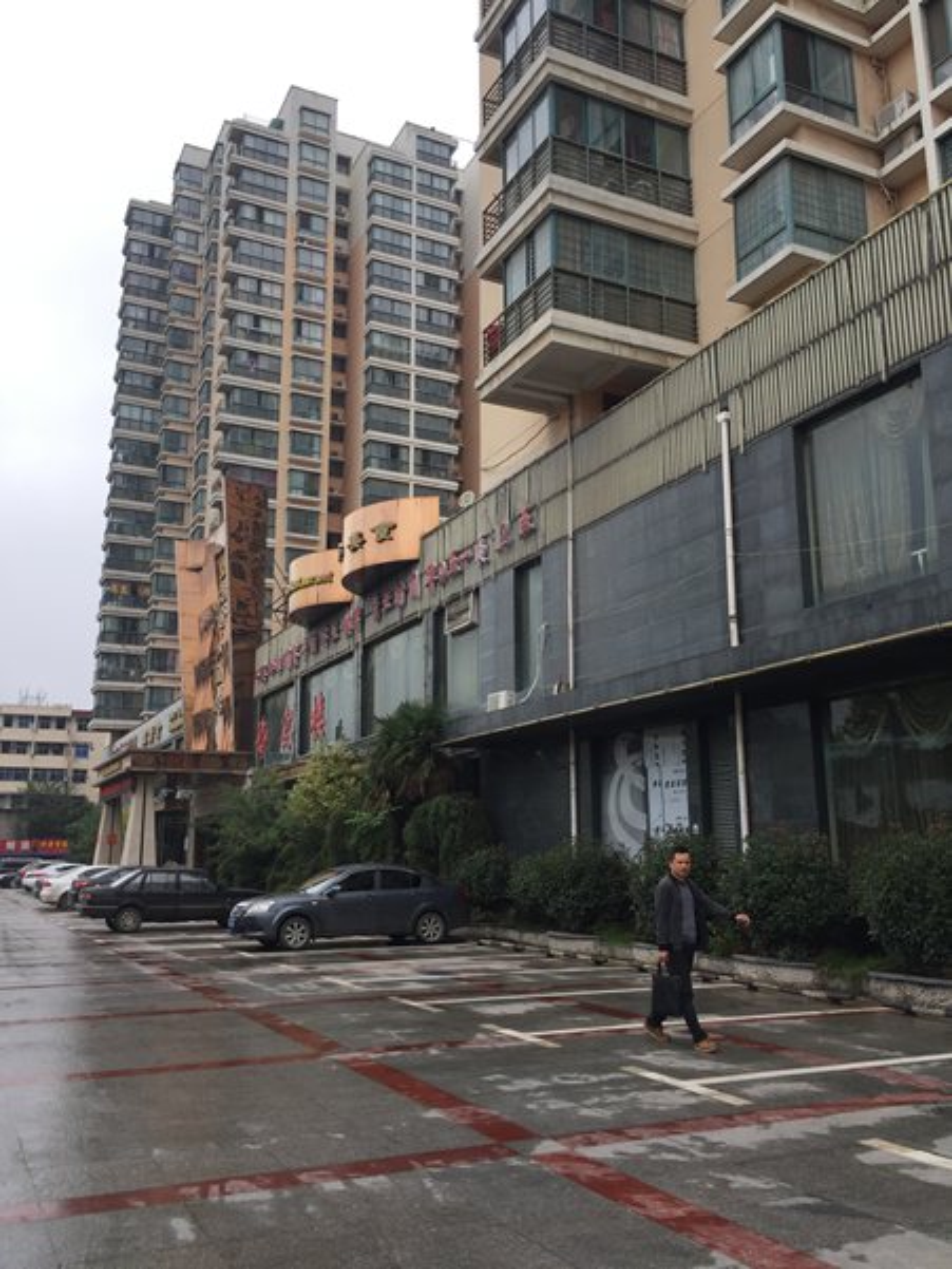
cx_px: 476
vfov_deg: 61.6
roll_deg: -0.5
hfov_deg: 48.2
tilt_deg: +12.7
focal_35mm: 29
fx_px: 1063
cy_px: 634
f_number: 2.2
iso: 32
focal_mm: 4.15
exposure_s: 1/746
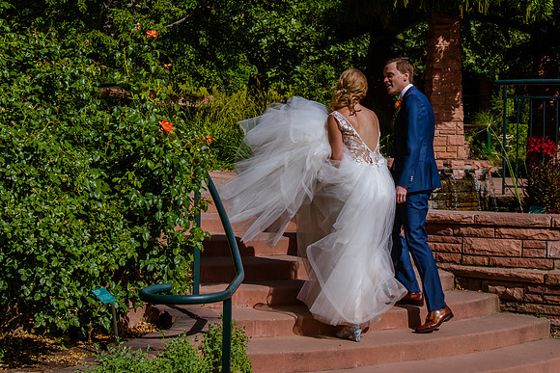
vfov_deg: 19.2
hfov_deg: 28.6
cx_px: 300
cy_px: 112
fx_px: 1099
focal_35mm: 71
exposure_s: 1/640
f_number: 8
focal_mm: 46
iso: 200
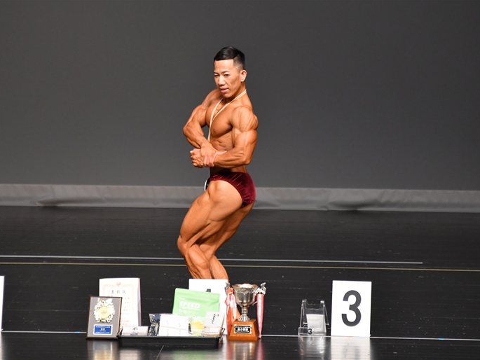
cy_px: 180
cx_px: 227
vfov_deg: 4.0
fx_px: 5201
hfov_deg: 5.3
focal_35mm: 375
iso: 2500
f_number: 5.6
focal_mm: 230
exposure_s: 1/400
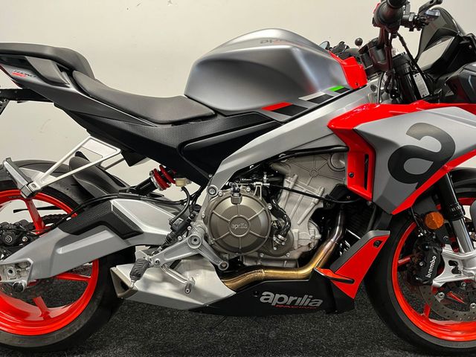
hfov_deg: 67.3
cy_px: 178
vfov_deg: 53.1
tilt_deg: -9.2
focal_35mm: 26
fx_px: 358
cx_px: 238
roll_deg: +0.4
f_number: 1.6
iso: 200
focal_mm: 5.1
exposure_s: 1/50
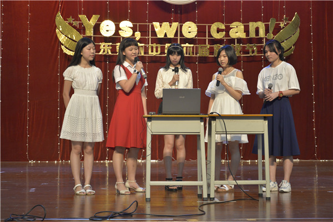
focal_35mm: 55
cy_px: 111
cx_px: 166
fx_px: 509
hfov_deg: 36.2
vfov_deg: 24.6
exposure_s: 1/80
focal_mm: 55
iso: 1800
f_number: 4.2
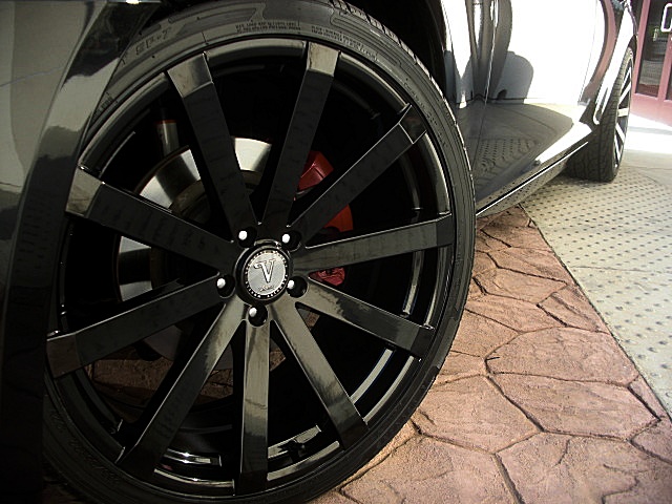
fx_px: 699
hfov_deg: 51.4
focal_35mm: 36
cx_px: 336
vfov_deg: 39.7
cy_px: 252
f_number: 2.8
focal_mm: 6.3
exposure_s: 1/100
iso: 50
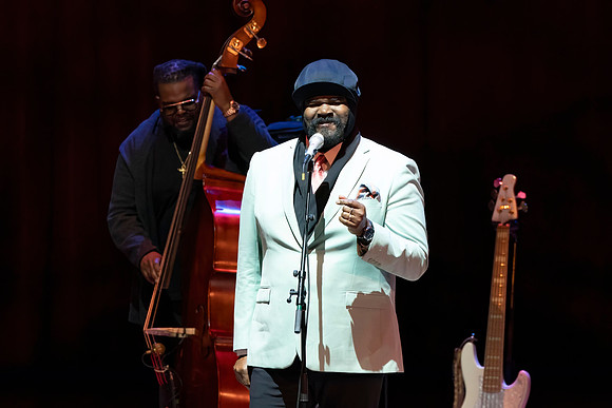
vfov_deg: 2.5
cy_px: 341
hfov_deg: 3.7
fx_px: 9392
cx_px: 262
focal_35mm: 552
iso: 6400
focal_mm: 330
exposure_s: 1/250
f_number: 7.1
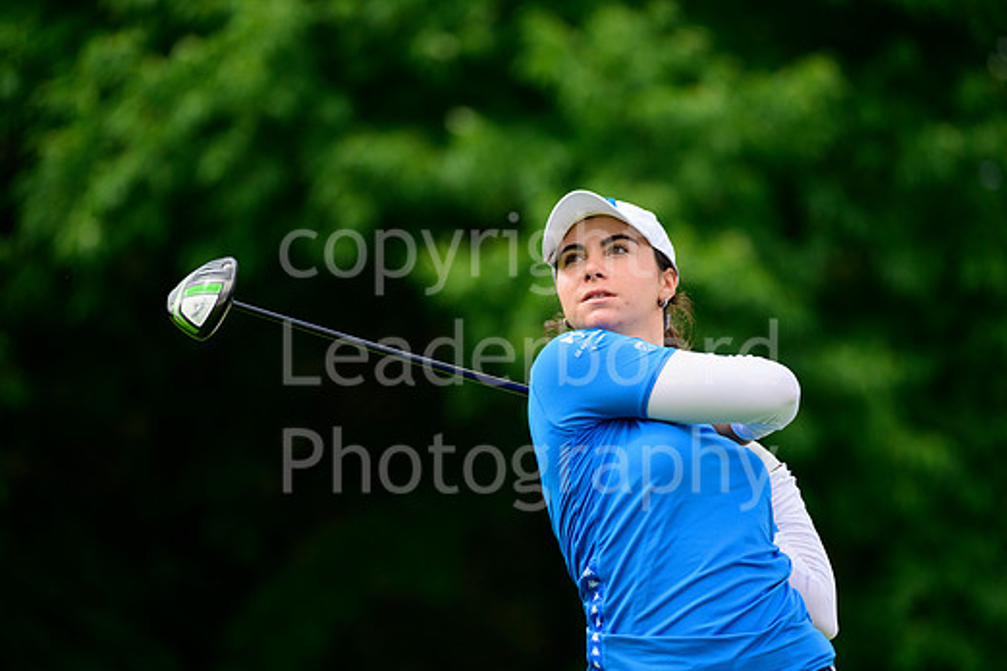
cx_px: 532
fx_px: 8699
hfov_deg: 6.6
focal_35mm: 311
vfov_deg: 4.4
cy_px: 371
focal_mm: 280
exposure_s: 1/2000
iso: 1000
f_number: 5.3
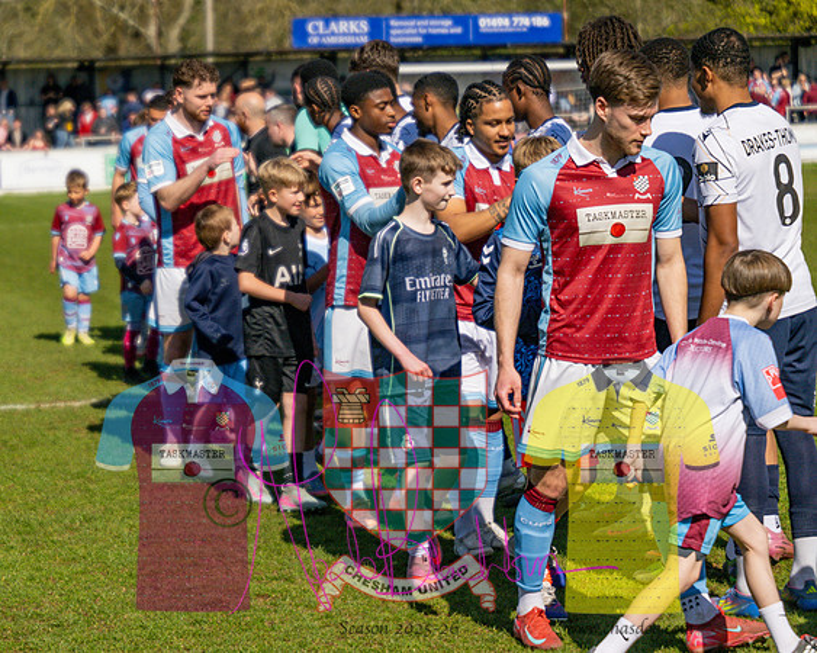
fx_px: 2998
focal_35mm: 124
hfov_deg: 15.5
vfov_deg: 12.4
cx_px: 266
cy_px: 300
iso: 400
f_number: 4
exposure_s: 1/10000
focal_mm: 98
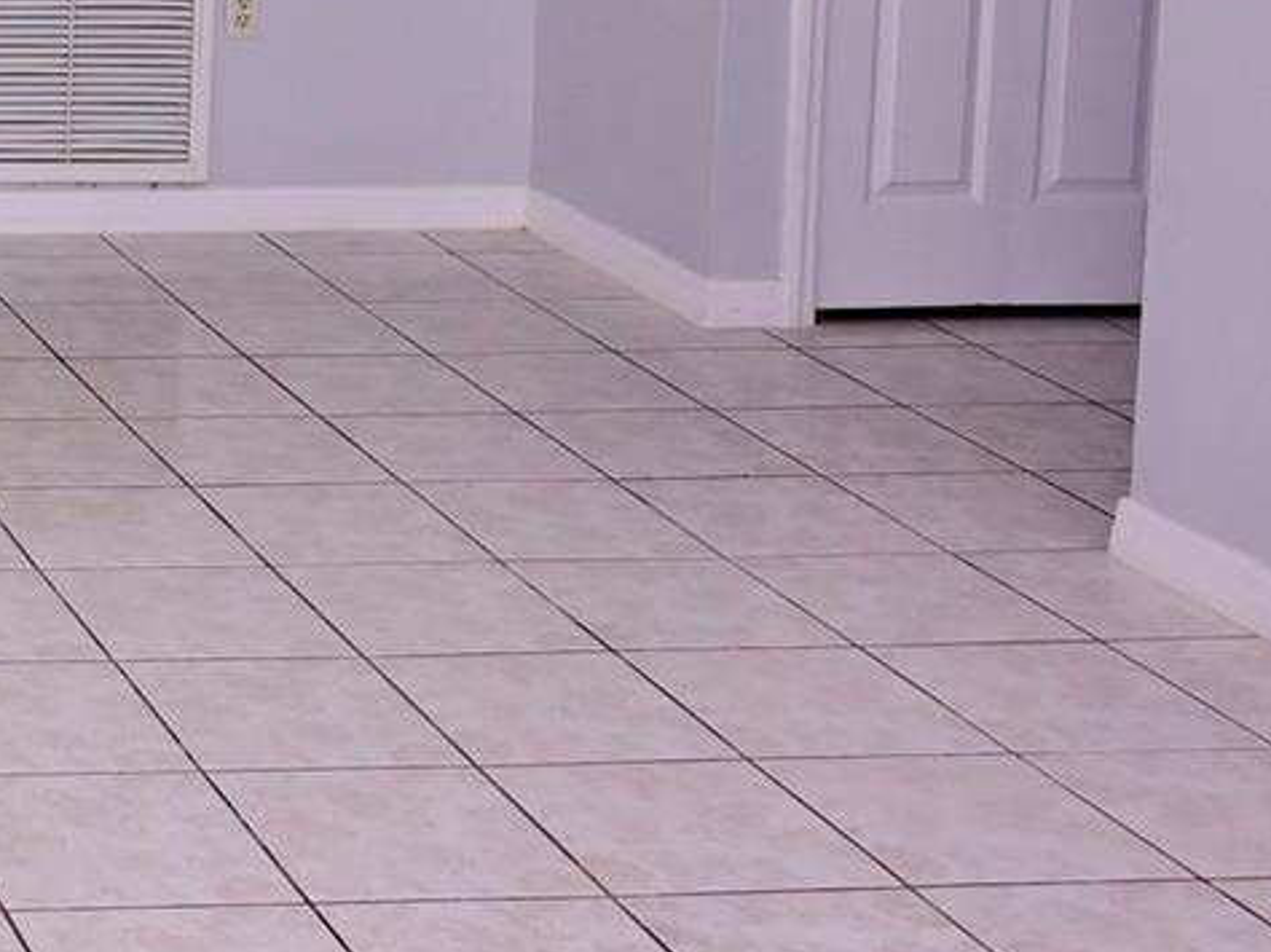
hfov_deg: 21.2
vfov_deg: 17.9
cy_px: -224
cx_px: -633
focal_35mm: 78
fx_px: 2862
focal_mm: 16
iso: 500
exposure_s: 1/100
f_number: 7.1
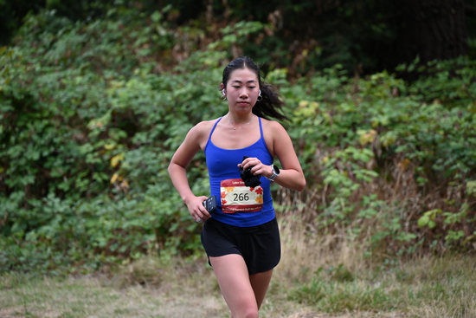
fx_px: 2645
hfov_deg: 10.3
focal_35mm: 200
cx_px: 238
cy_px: 159
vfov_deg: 6.9
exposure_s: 1/320
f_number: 6.3
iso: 400
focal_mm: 200
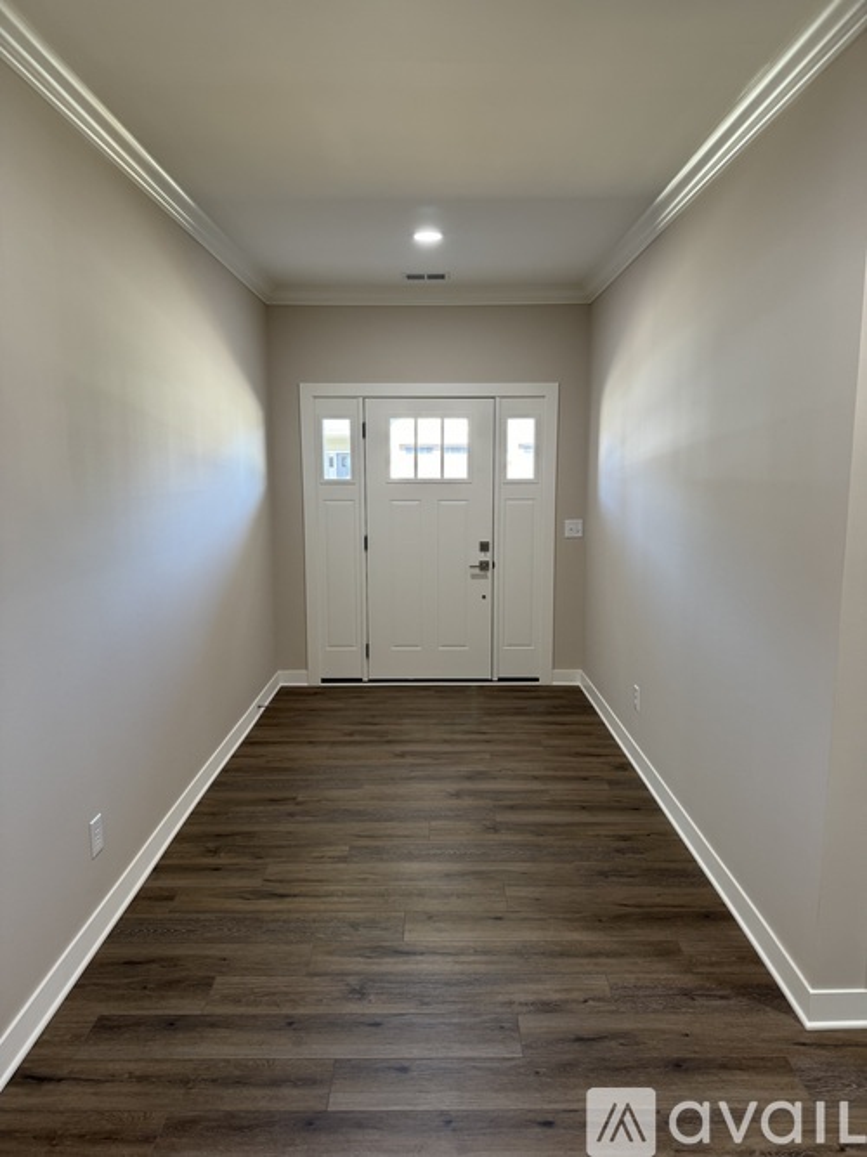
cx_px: 434
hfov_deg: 56.8
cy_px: 578
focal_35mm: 24
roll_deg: +2.6
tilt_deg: -8.0
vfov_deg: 71.6
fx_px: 802
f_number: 1.78
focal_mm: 6.76
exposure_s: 1/60
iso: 125
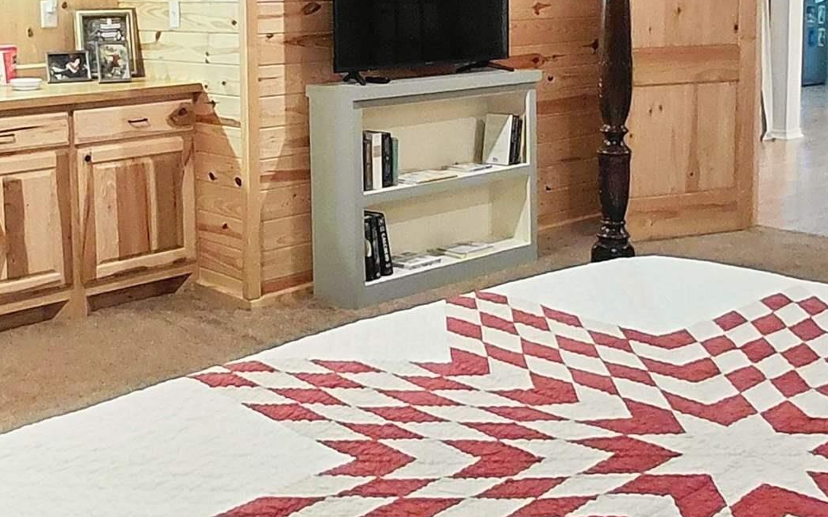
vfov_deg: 25.5
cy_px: 118
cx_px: 354
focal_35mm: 50
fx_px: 1128
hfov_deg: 40.2
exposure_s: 1/40
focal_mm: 1.64
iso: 250
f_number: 2.2
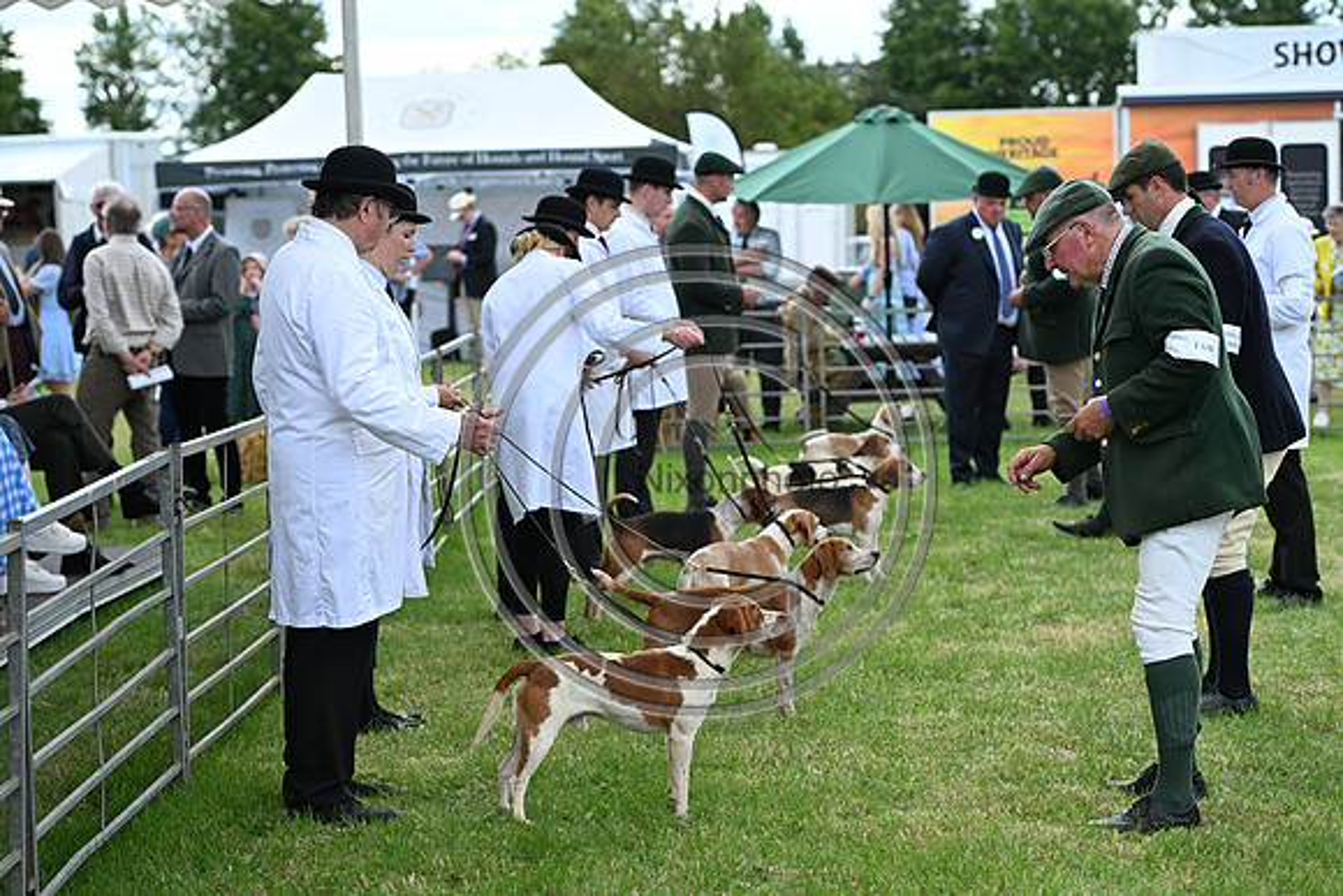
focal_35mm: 92
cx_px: 672
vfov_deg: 14.9
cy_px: 448
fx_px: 3433
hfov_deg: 22.1
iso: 400
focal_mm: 92
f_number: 4
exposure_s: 1/1250
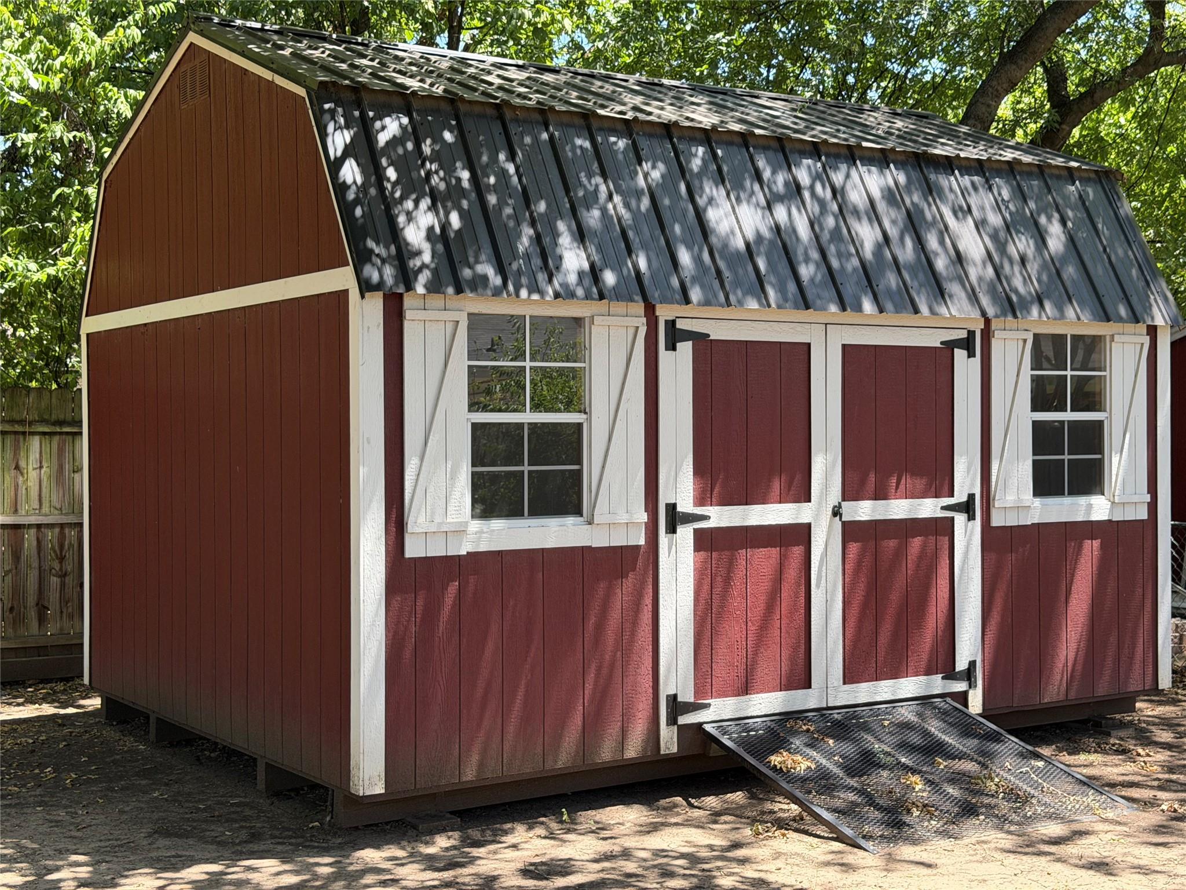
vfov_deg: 30.3
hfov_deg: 39.7
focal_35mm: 48
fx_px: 1645
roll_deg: +0.9
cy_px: 445
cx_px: 593
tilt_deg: -1.4
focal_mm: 6.76
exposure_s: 1/519
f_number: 1.78
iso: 80
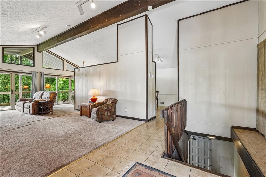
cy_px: 88
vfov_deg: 73.7
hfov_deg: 96.8
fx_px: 118
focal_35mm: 16
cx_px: 133
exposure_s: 1/13
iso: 800
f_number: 8
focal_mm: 16
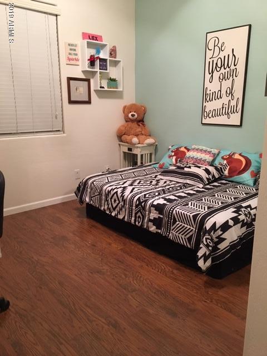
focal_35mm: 29
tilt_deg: -13.2
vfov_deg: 61.7
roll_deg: +0.7
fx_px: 298
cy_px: 178
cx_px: 134
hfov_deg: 48.2
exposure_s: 1/24
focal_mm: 4.15
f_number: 2.2
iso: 200
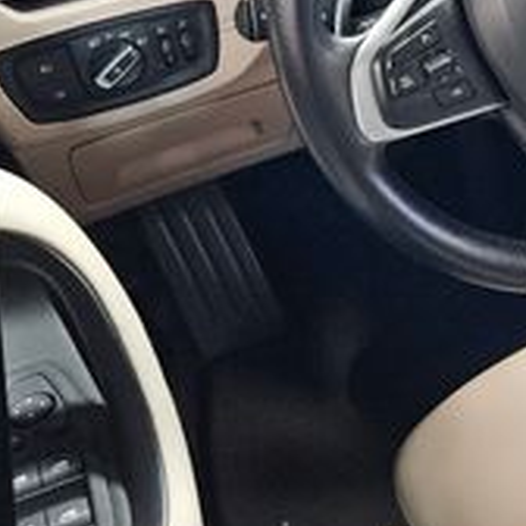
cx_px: 598
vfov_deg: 29.1
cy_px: 75
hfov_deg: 27.2
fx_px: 980
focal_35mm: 57
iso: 640
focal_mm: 5.4
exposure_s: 1/120
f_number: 1.8
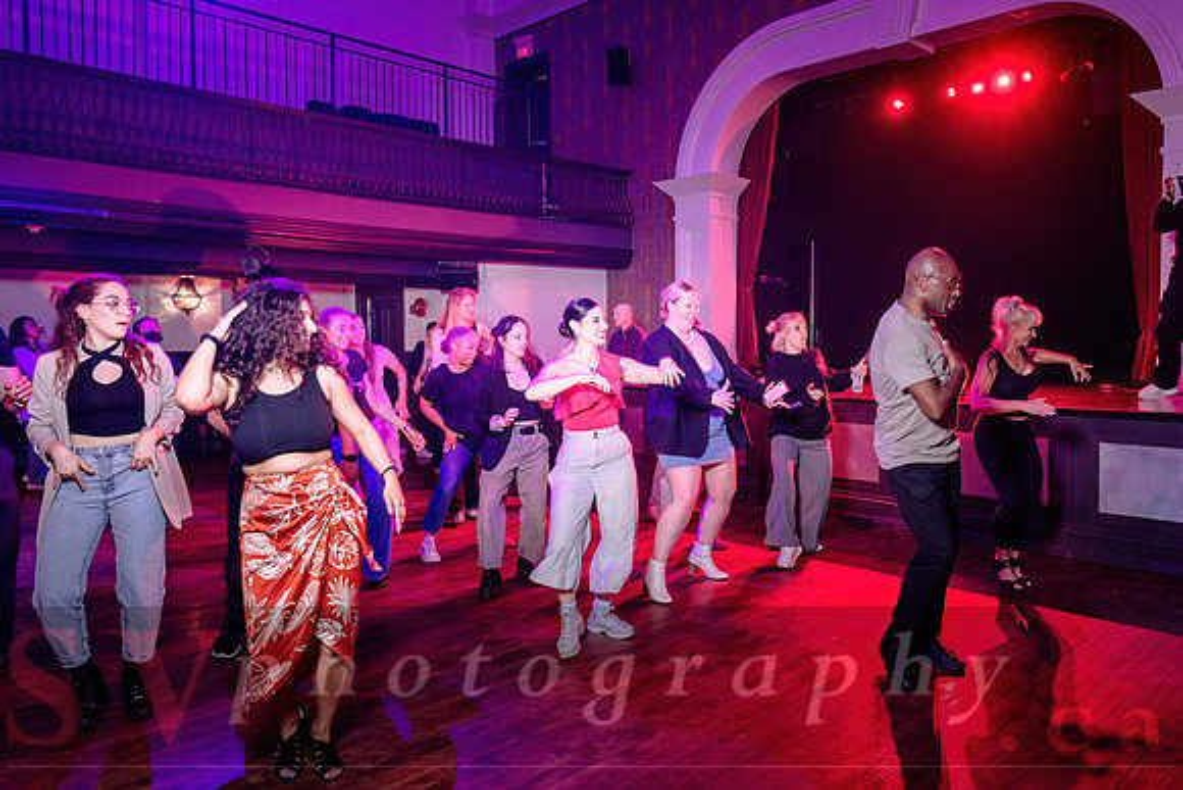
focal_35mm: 26
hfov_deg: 70.0
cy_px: 368
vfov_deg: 50.1
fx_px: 843
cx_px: 632
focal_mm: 24
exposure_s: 1/60
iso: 1000
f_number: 3.2
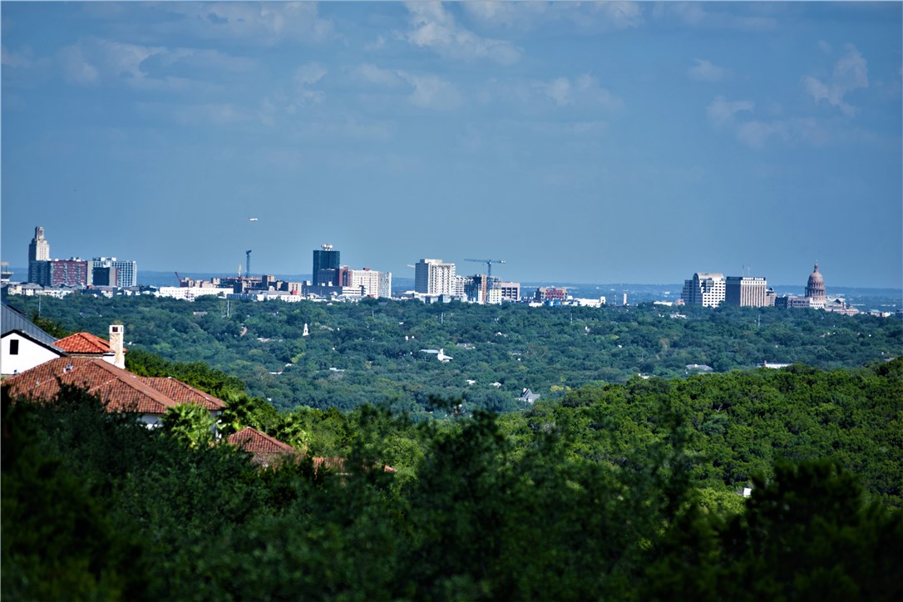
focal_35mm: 202
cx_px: 452
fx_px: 5079
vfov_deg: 6.8
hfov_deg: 10.2
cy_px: 301
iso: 200
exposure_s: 1/800
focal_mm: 135
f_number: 7.1
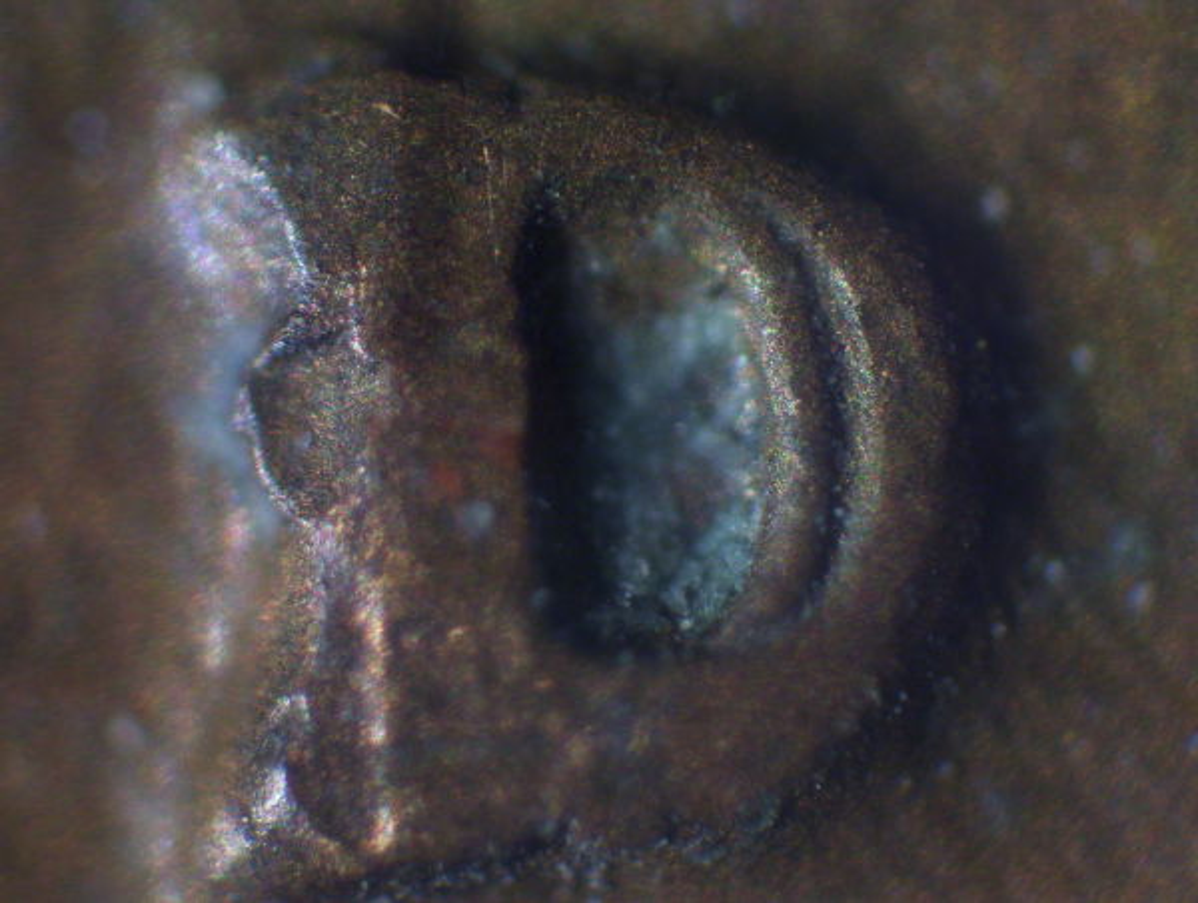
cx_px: 599
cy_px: 452
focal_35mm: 108
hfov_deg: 18.2
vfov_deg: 13.7
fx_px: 3744
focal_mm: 18
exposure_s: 1/8
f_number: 4.6
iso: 160
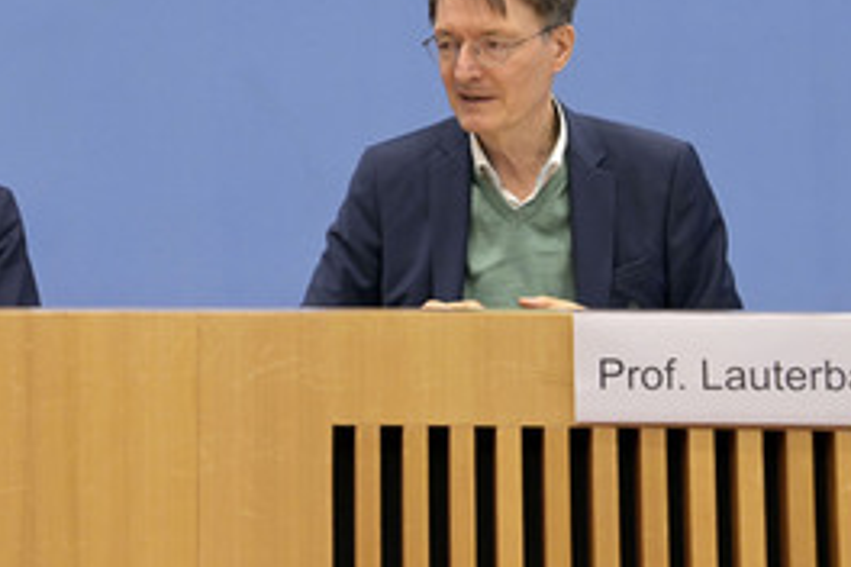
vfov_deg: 16.6
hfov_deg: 24.5
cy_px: 148
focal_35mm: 82
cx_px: 201
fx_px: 1938
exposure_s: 1/400
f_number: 6.3
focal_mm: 48
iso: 5000
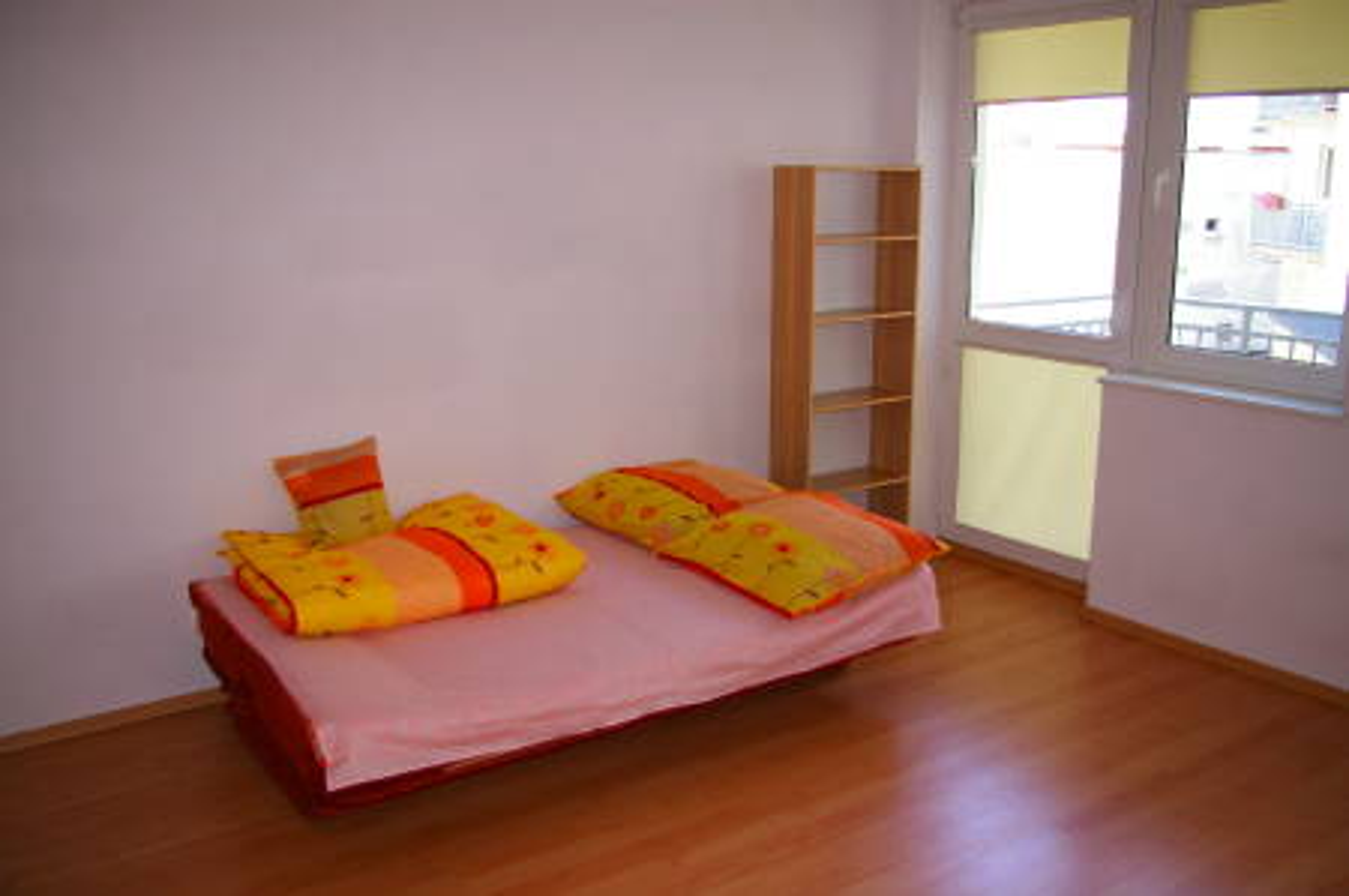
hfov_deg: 59.5
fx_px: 1179
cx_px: 674
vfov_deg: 41.6
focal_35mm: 32
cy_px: 448
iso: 200
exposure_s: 1/45
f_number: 4
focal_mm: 21
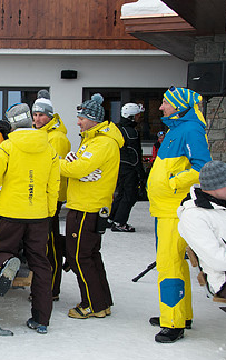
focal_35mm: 71
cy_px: 187
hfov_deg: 17.4
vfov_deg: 29.0
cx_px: -59
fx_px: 698
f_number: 8
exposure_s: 1/250
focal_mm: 26
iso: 320
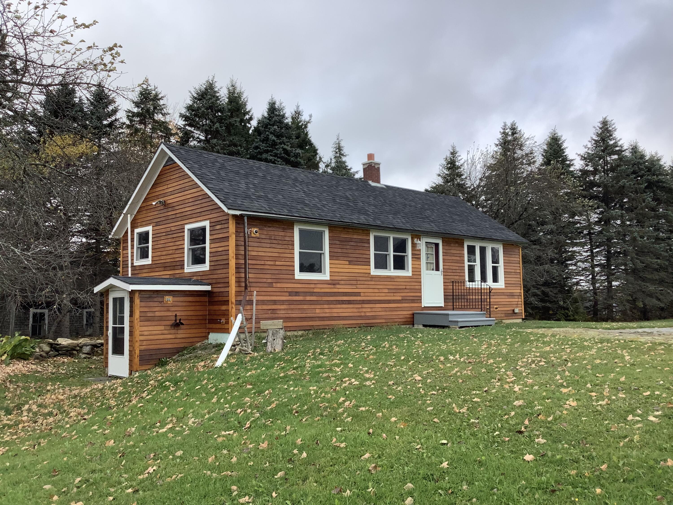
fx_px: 603
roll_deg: -0.1
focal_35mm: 31
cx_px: 336
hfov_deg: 58.4
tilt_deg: +4.8
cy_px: 252
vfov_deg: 45.4
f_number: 2.4
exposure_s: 1/595
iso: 25
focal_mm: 3.3
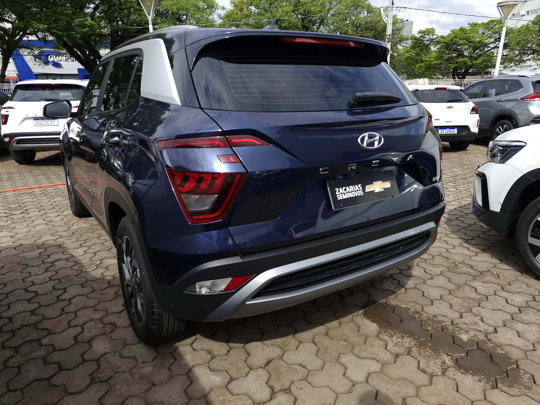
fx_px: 359
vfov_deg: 58.9
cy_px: 202
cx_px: 270
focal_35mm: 23
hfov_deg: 73.9
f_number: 1.8
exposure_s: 1/1186
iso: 50
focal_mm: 5.54
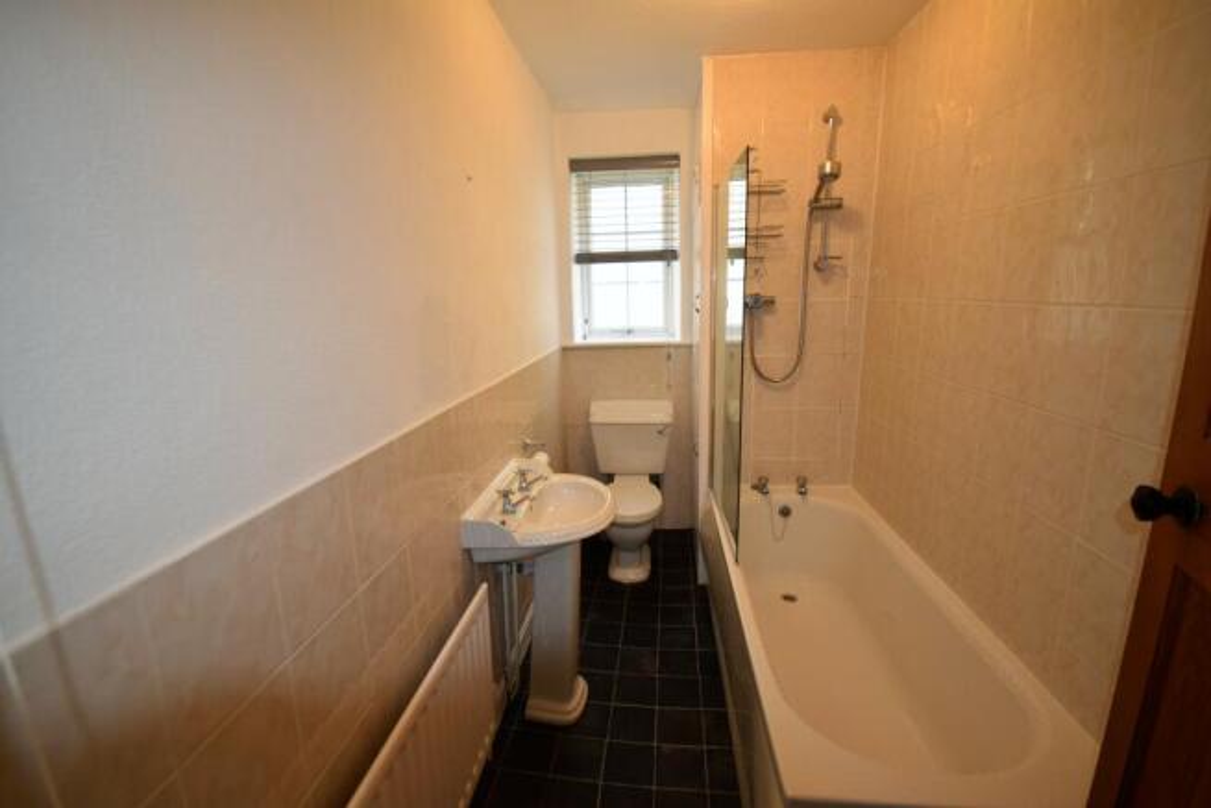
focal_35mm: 15
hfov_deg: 100.4
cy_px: 404
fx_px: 505
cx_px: 606
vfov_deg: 77.4
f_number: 4.5
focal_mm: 10
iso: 800
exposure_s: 1/80
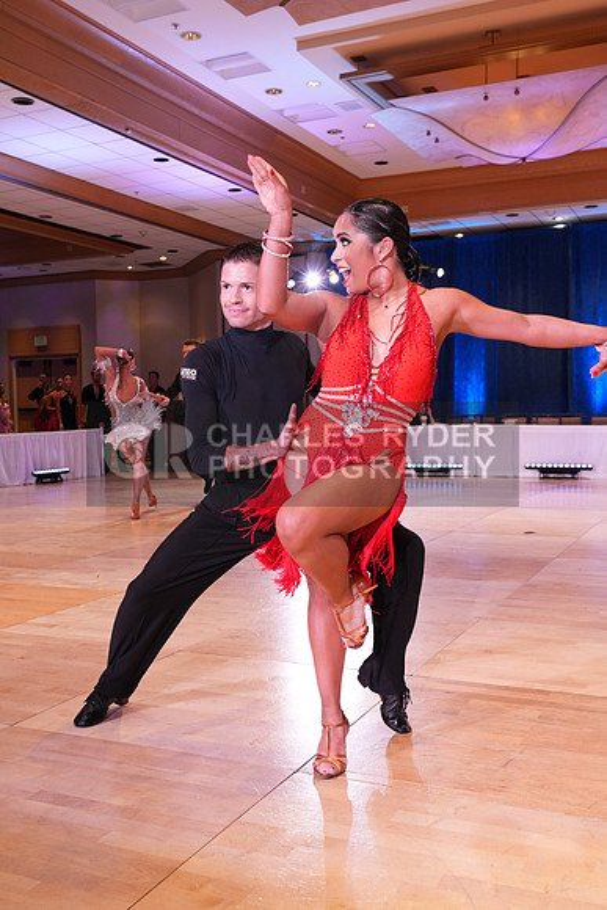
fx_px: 885
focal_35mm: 35
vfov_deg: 54.4
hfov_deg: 37.9
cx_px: 304
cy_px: 455
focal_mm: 35
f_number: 5.6
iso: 2000
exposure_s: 1/200
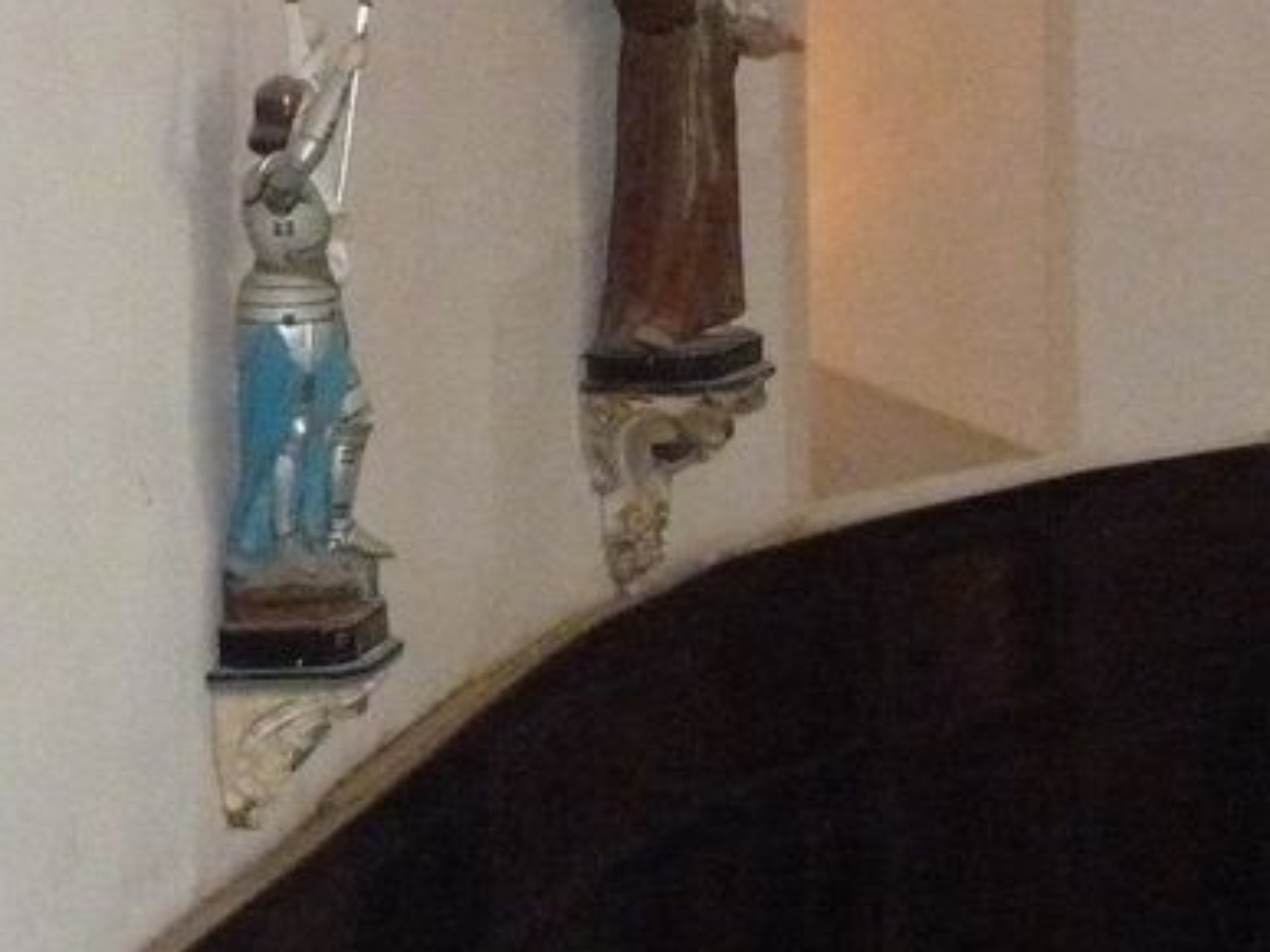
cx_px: 2064
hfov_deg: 12.4
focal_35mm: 149
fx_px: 5465
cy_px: 0
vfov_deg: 9.9
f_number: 3
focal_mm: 7.2
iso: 800
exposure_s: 1/30
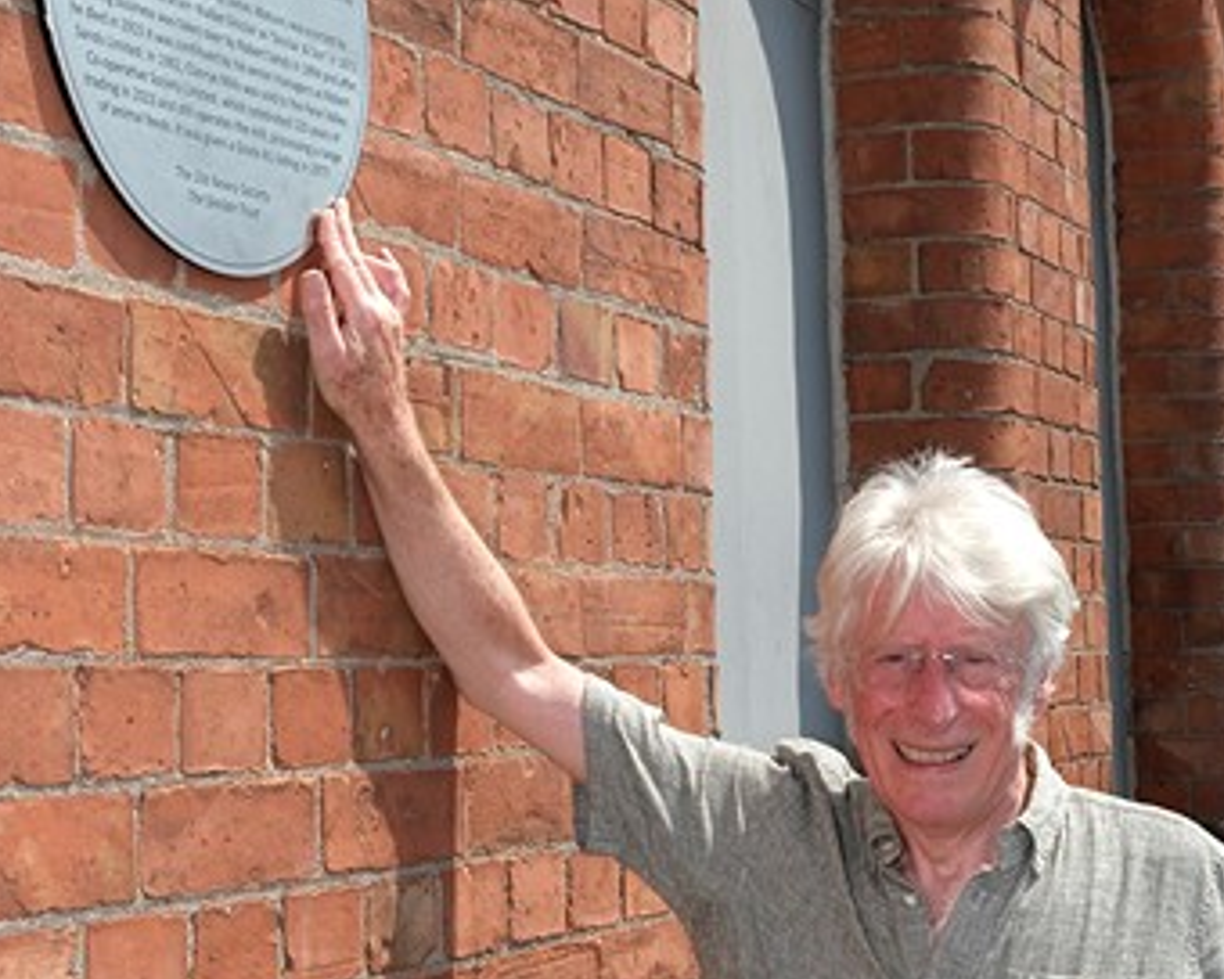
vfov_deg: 26.0
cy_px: 713
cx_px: 641
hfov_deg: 32.5
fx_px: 2101
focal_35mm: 58
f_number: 9
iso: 400
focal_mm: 23.3
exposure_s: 1/600
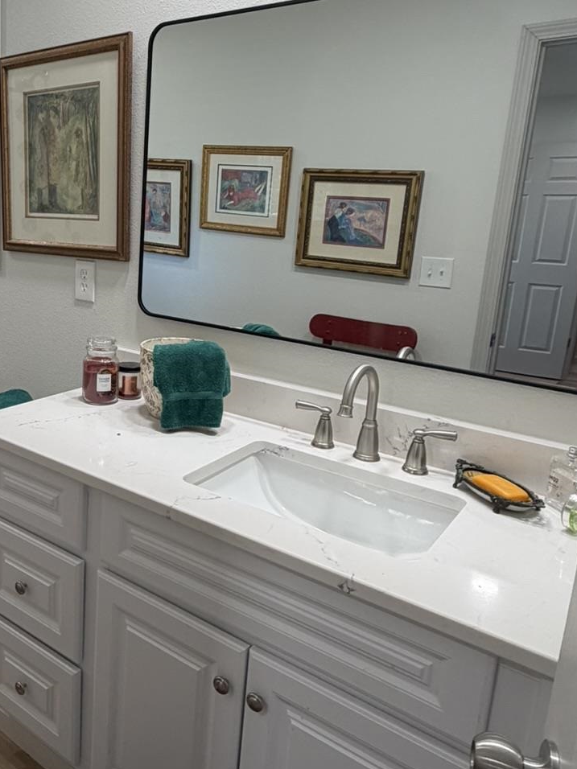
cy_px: 347
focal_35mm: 30
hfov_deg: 44.7
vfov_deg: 59.8
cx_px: 125
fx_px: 667
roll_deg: -1.5
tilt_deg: -11.0
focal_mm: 2.22
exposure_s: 1/120
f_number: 2.2
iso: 125
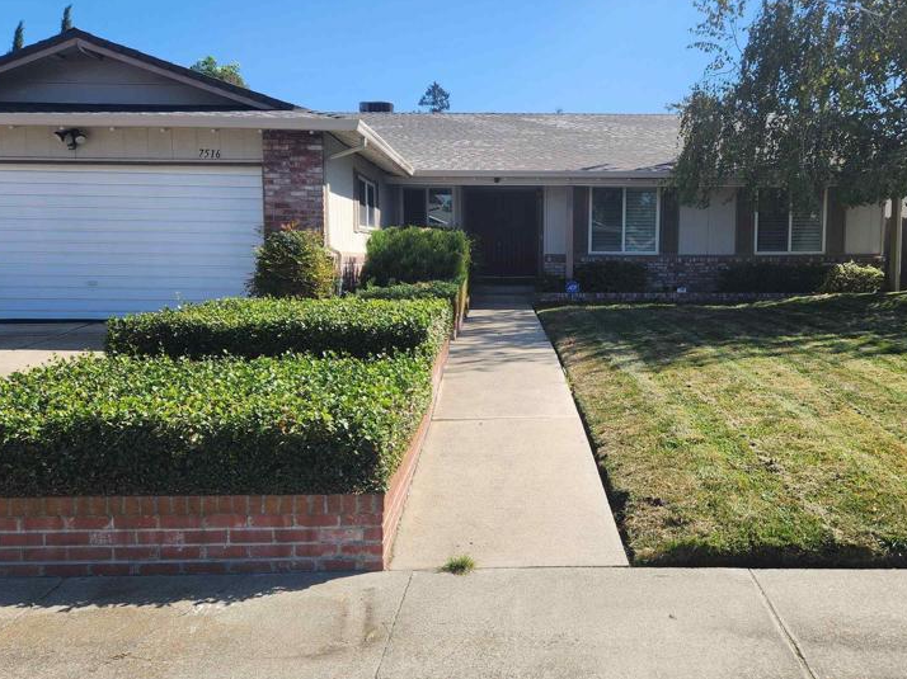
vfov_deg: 42.9
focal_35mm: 33
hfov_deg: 55.2
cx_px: 514
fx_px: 864
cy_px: 312
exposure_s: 1/1218
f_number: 1.8
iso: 20
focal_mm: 5.4
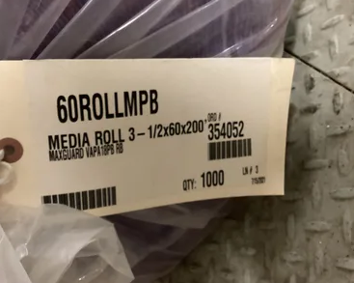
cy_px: 141
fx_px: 345
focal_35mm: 33
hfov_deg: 54.2
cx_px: 166
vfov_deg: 44.5
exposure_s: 1/25
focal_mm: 3.3
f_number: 2.4
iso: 800
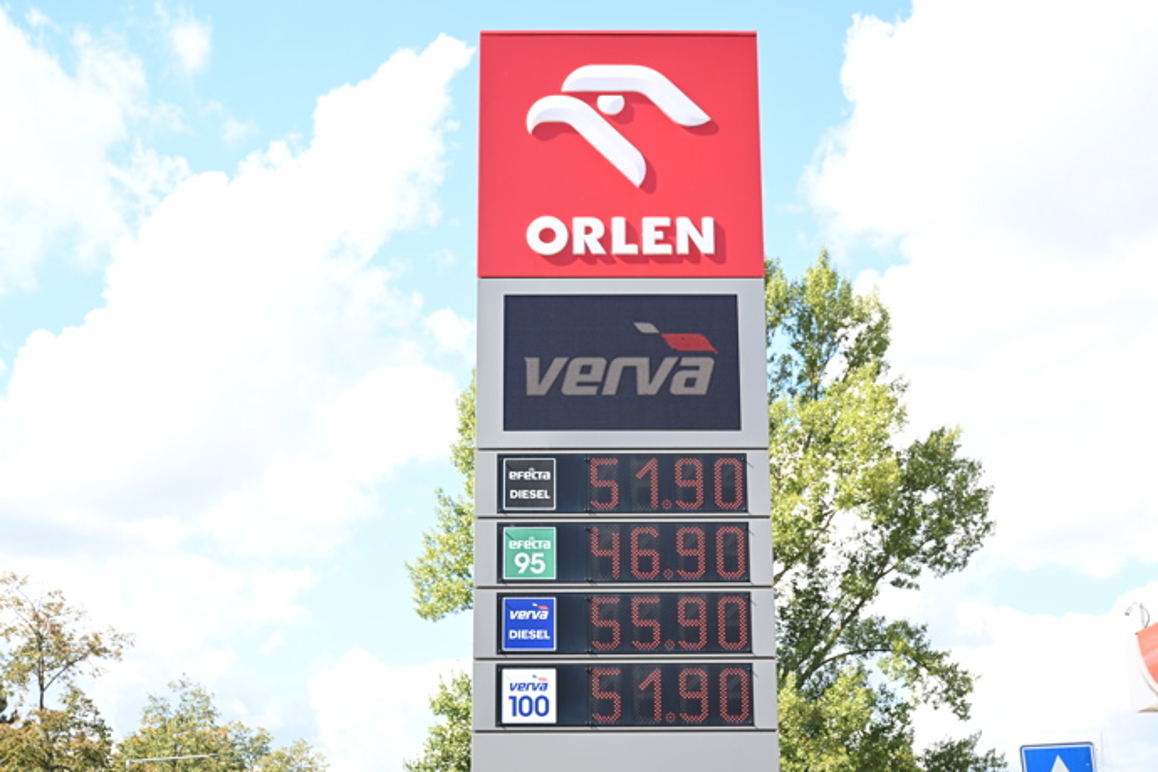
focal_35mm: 57
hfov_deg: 35.1
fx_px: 1833
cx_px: 579
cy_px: 386
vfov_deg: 23.8
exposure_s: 1/125
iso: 125
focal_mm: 57
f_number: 7.1
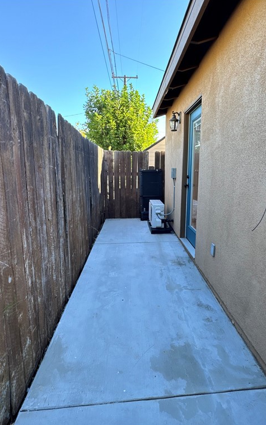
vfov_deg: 85.1
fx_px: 232
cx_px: 159
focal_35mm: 20
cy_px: 212
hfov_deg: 59.2
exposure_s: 1/99
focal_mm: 2.22
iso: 40
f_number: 2.2
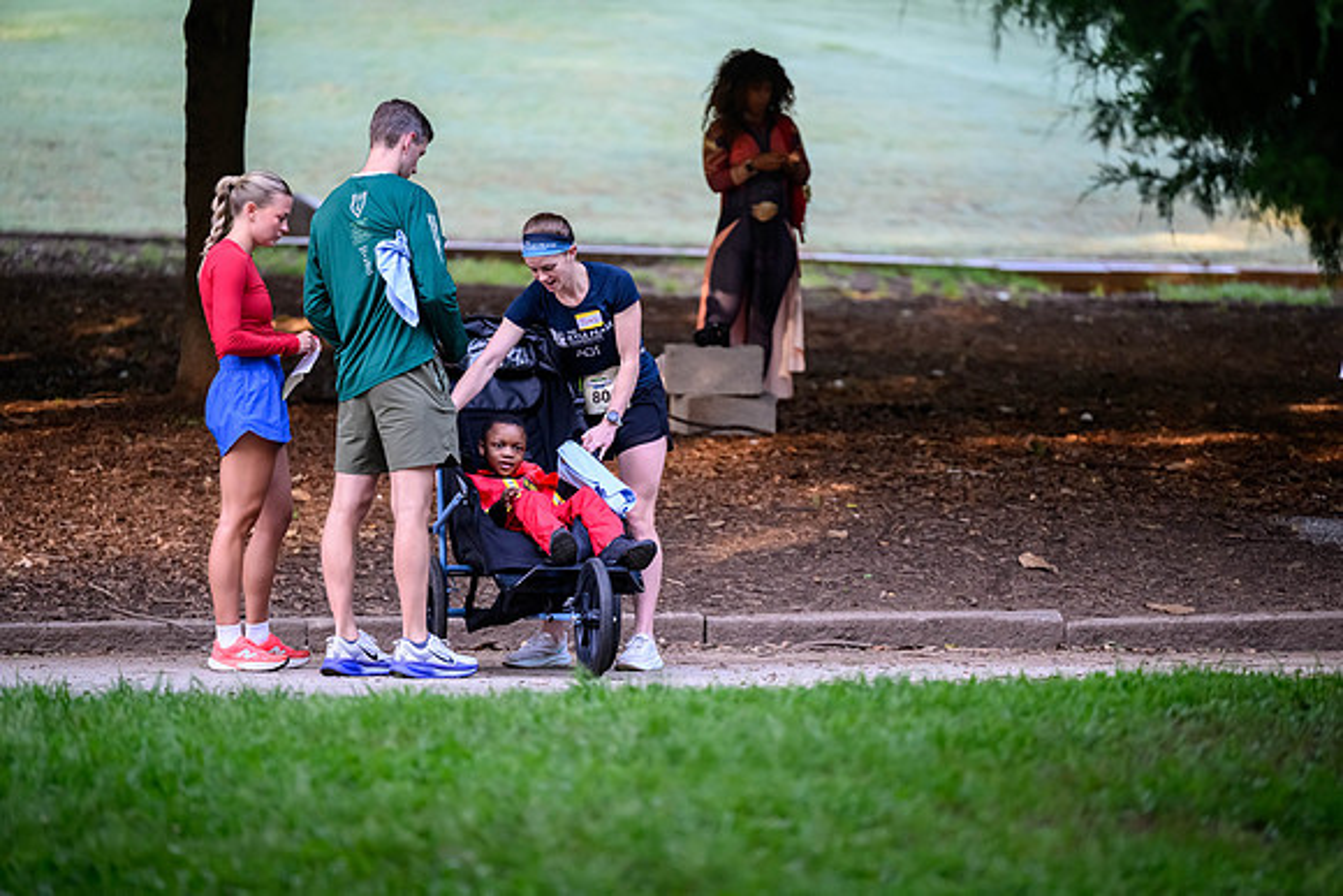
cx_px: 705
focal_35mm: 210
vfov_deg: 6.5
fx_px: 7839
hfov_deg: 9.8
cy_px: 471
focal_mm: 200
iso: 2200
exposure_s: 1/800
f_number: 2.8
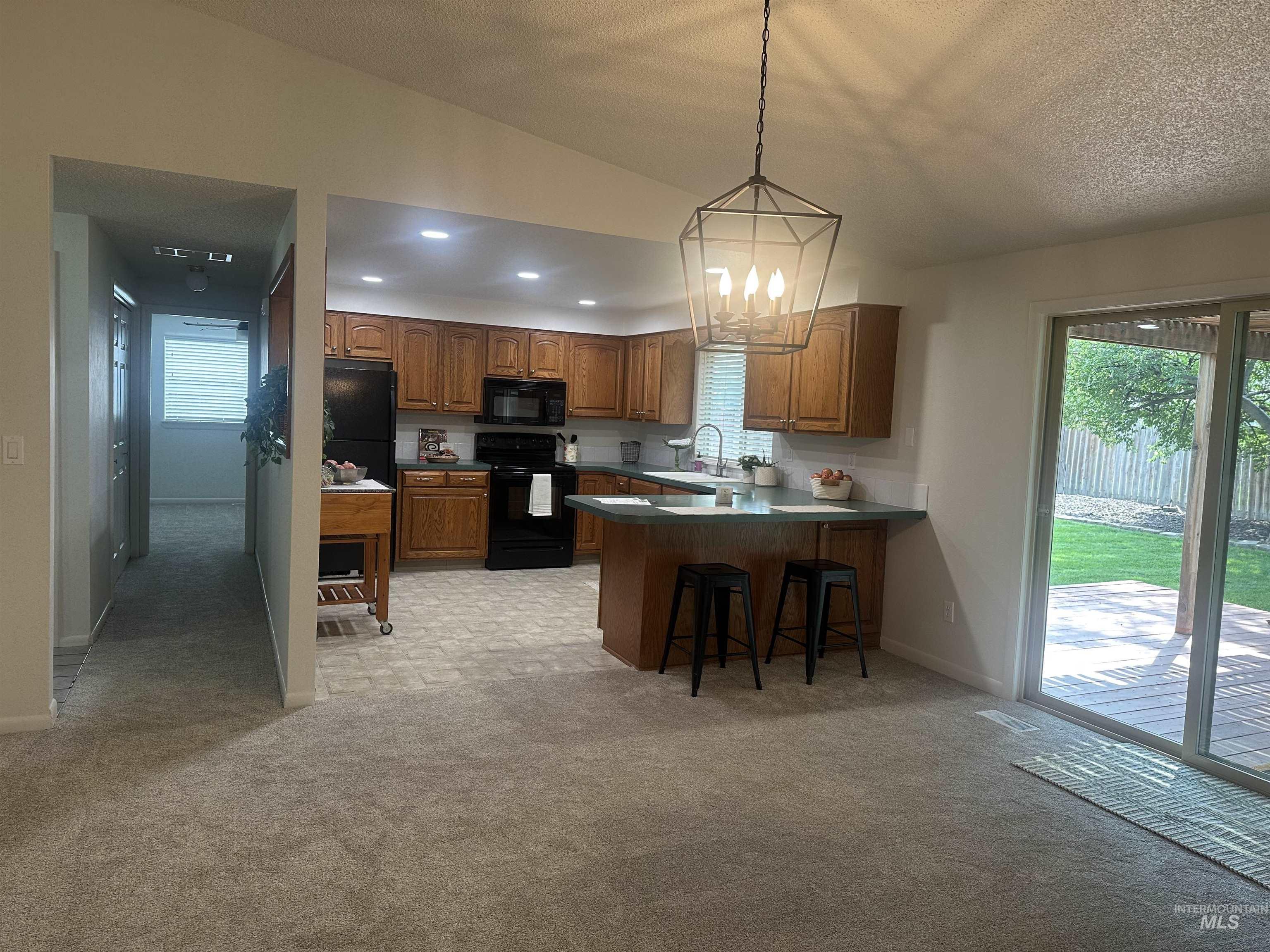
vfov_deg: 56.8
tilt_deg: -4.2
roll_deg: -2.8
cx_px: 635
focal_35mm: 24
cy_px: 476
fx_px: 881
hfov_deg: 71.6
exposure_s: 1/60
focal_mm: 6.86
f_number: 1.78
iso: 125
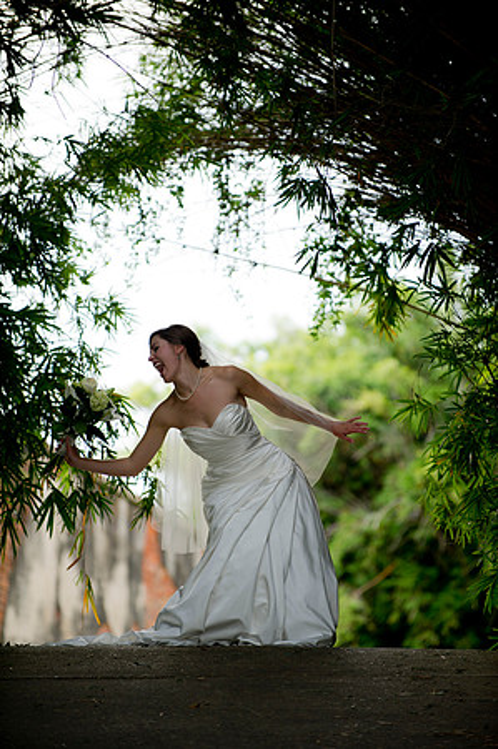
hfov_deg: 6.9
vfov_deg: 10.3
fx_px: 4159
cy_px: 374
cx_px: 249
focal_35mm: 200
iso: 400
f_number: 2.8
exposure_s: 1/200
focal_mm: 200
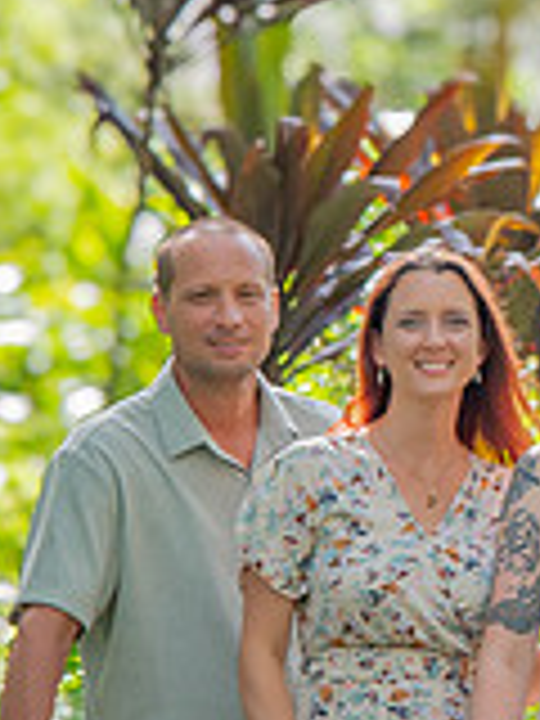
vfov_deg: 6.6
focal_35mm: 300
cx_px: 1082
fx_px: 6240
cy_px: 292
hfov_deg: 4.9
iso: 320
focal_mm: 78
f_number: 4
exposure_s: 1/400
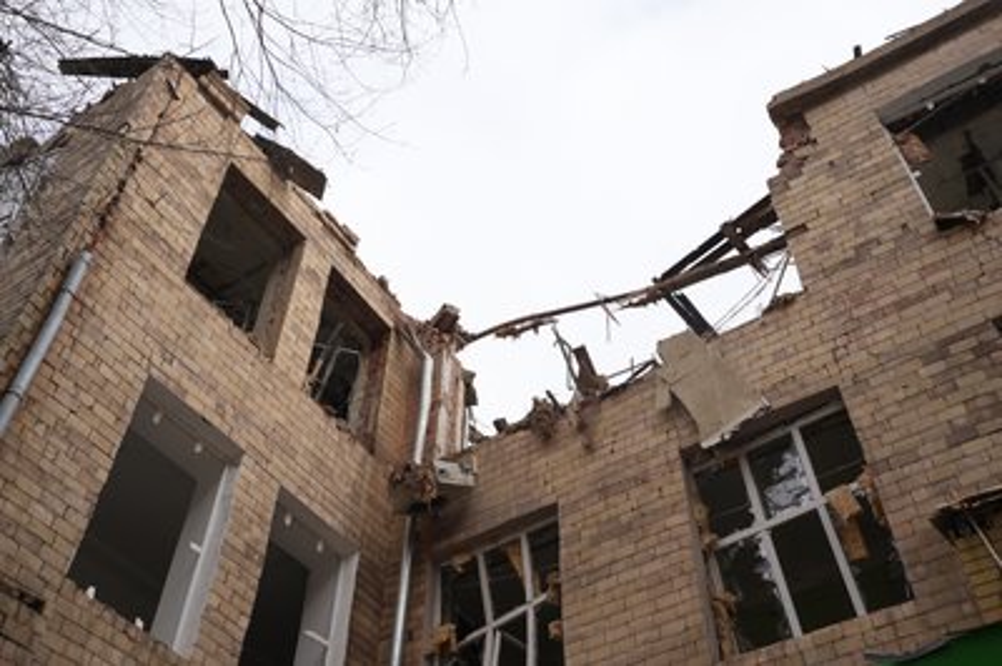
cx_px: 501
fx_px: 1001
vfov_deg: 36.8
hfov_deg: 53.2
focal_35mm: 36
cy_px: 333
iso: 100
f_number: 6.3
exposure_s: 1/160
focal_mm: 36
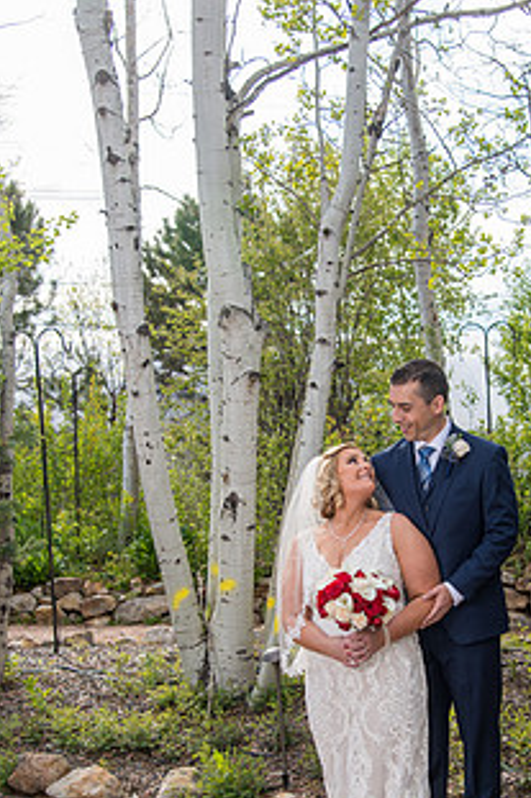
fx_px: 1218
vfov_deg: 35.9
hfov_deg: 24.4
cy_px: 531
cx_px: 382
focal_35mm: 55
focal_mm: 38
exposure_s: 1/250
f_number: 5
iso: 80
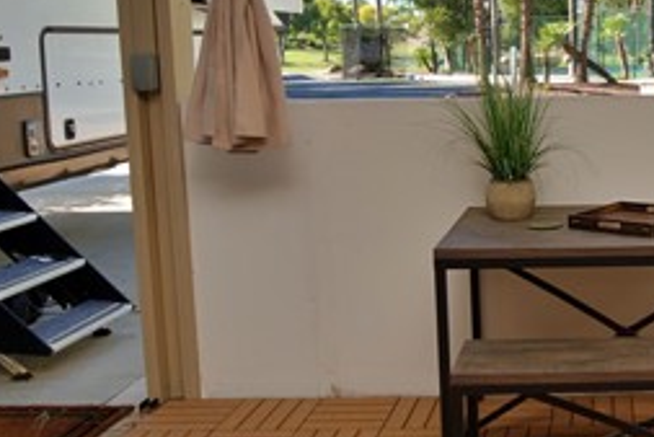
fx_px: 872
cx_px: 605
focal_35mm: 48
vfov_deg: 28.0
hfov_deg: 38.0
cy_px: 163
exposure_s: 1/200
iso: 100
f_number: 5.6
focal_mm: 19
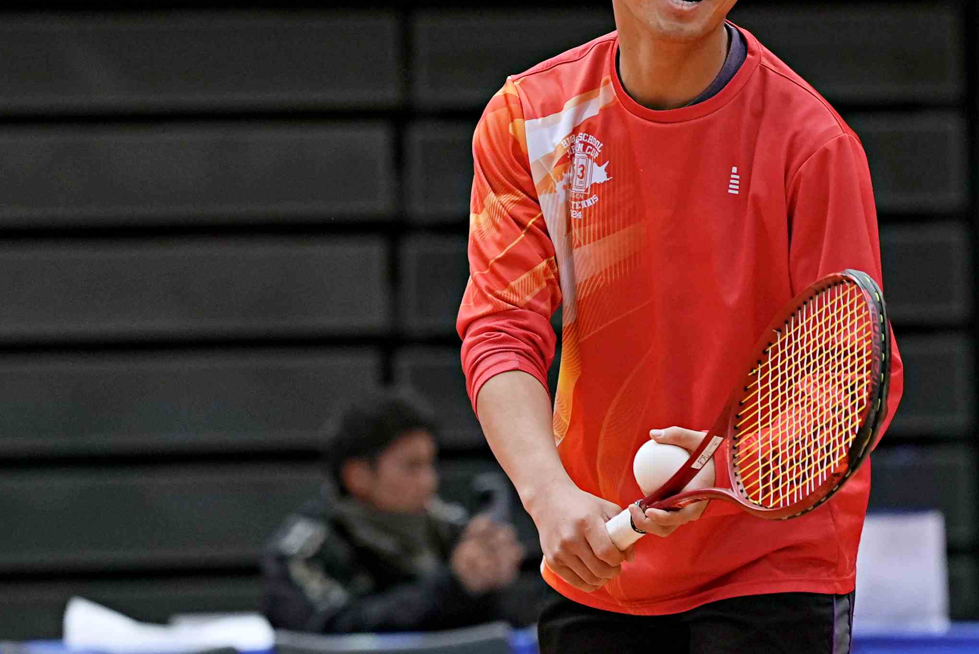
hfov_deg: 4.9
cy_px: 196
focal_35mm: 417
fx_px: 11349
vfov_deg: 3.3
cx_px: 703
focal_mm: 144
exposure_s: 1/400
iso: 1000
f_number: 2.8
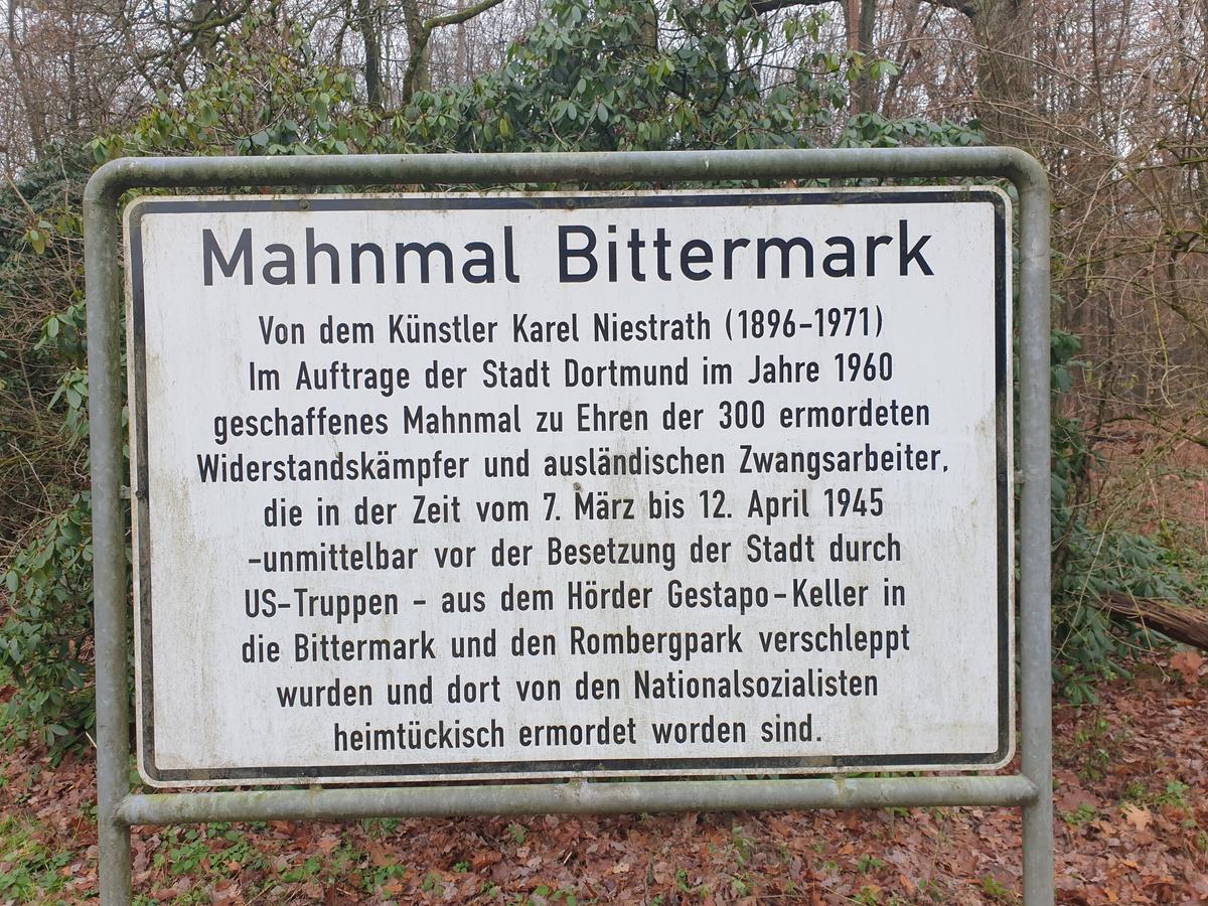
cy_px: 453
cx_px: 604
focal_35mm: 26
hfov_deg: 67.3
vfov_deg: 53.1
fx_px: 907
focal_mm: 4.3
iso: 50
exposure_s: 1/100
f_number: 2.4
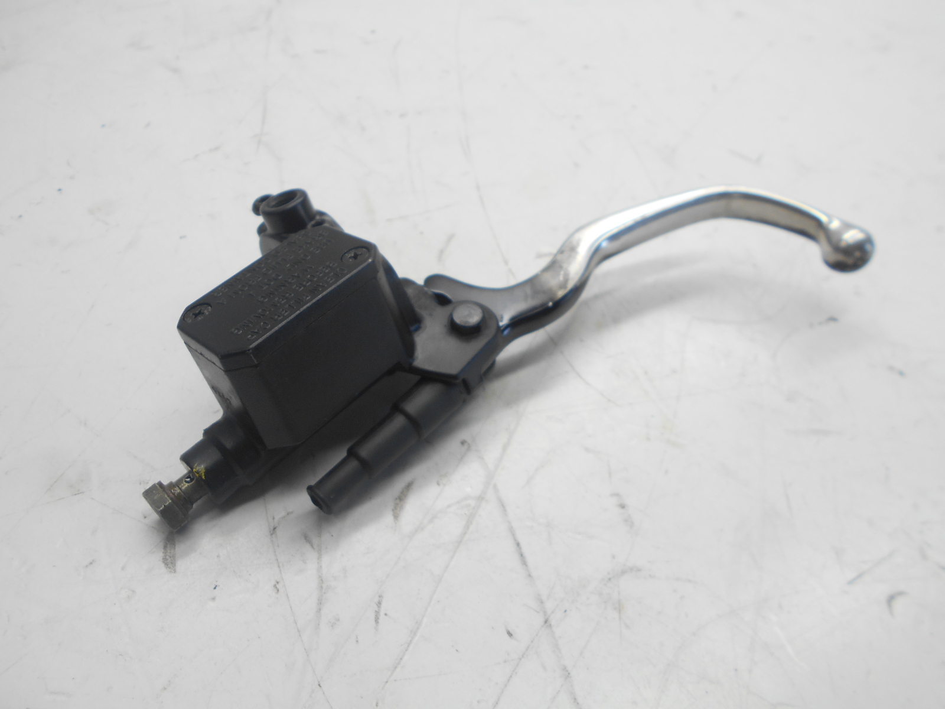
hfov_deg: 67.3
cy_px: 354
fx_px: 710
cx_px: 472
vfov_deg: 53.1
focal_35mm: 26
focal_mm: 4.6
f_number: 3.2
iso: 80
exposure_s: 1/50
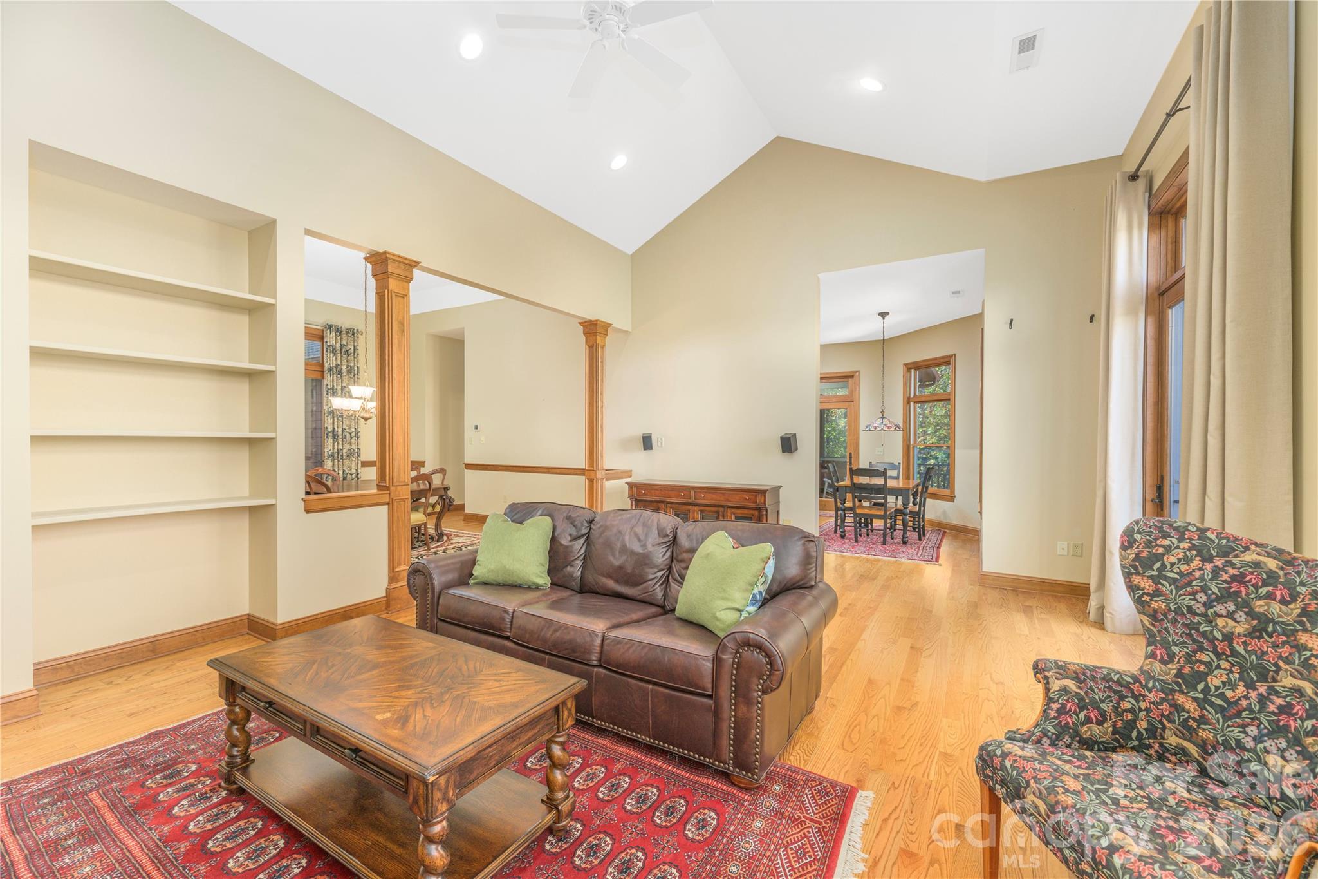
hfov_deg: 104.3
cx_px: 659
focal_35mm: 14
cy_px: 440
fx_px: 512
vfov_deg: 81.2
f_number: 8
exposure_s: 1/100
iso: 320
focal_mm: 14
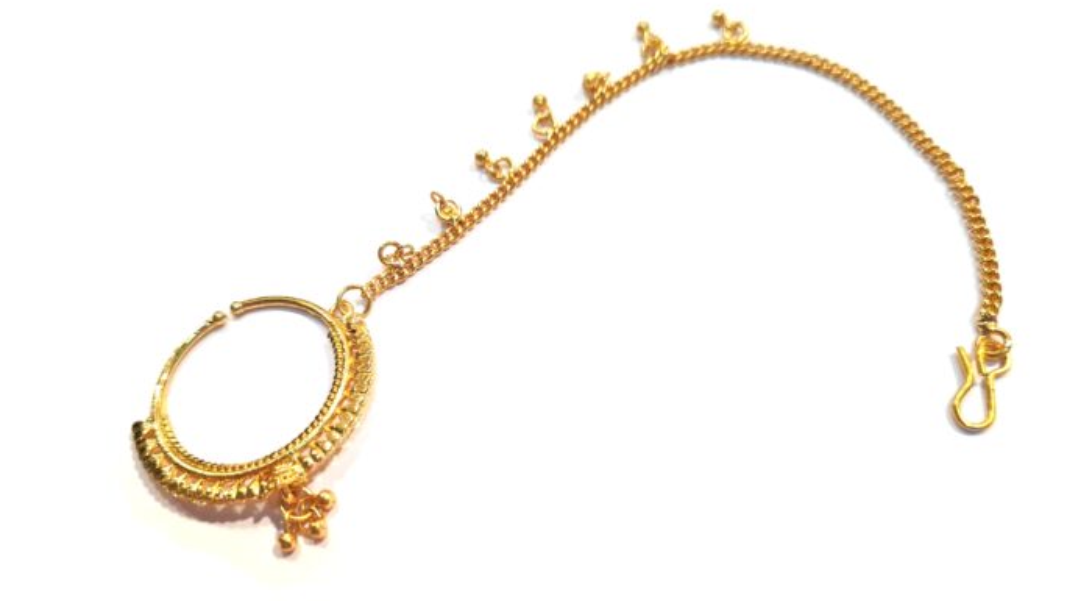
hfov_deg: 66.1
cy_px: 338
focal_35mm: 29
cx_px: 527
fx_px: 821
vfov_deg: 40.1
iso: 100
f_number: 1.8
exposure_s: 1/120
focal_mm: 5.4
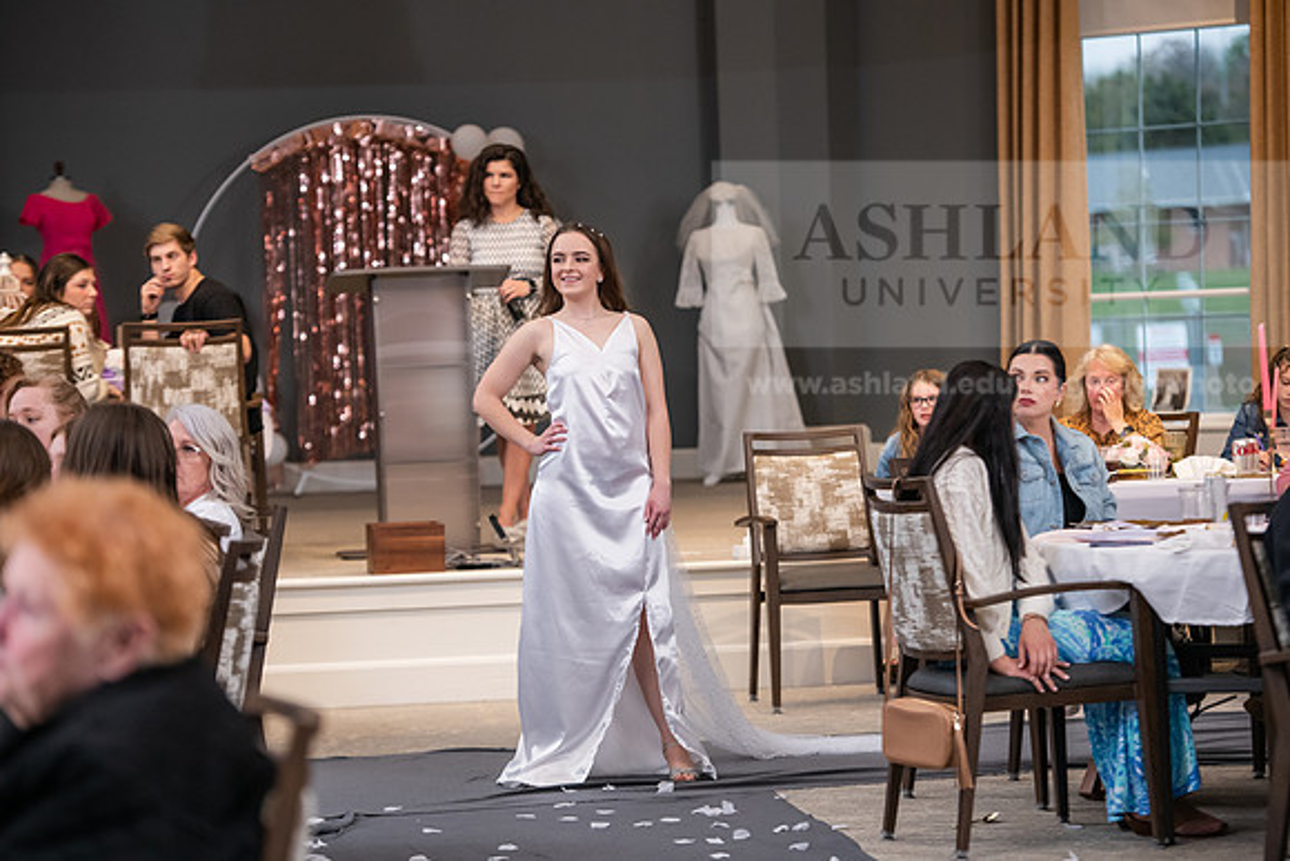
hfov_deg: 17.1
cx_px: 645
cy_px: 430
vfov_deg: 11.4
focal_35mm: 120
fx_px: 4301
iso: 1600
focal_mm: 120
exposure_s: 1/200
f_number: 3.5
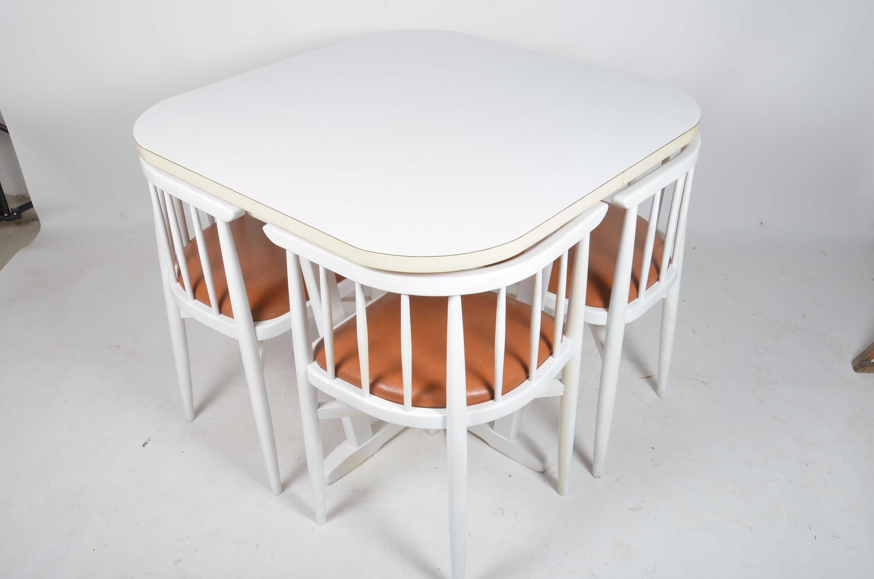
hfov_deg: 53.2
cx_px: 437
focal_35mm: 36
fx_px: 872
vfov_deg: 36.7
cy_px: 290
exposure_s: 1/160
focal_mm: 24
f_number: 11
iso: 100
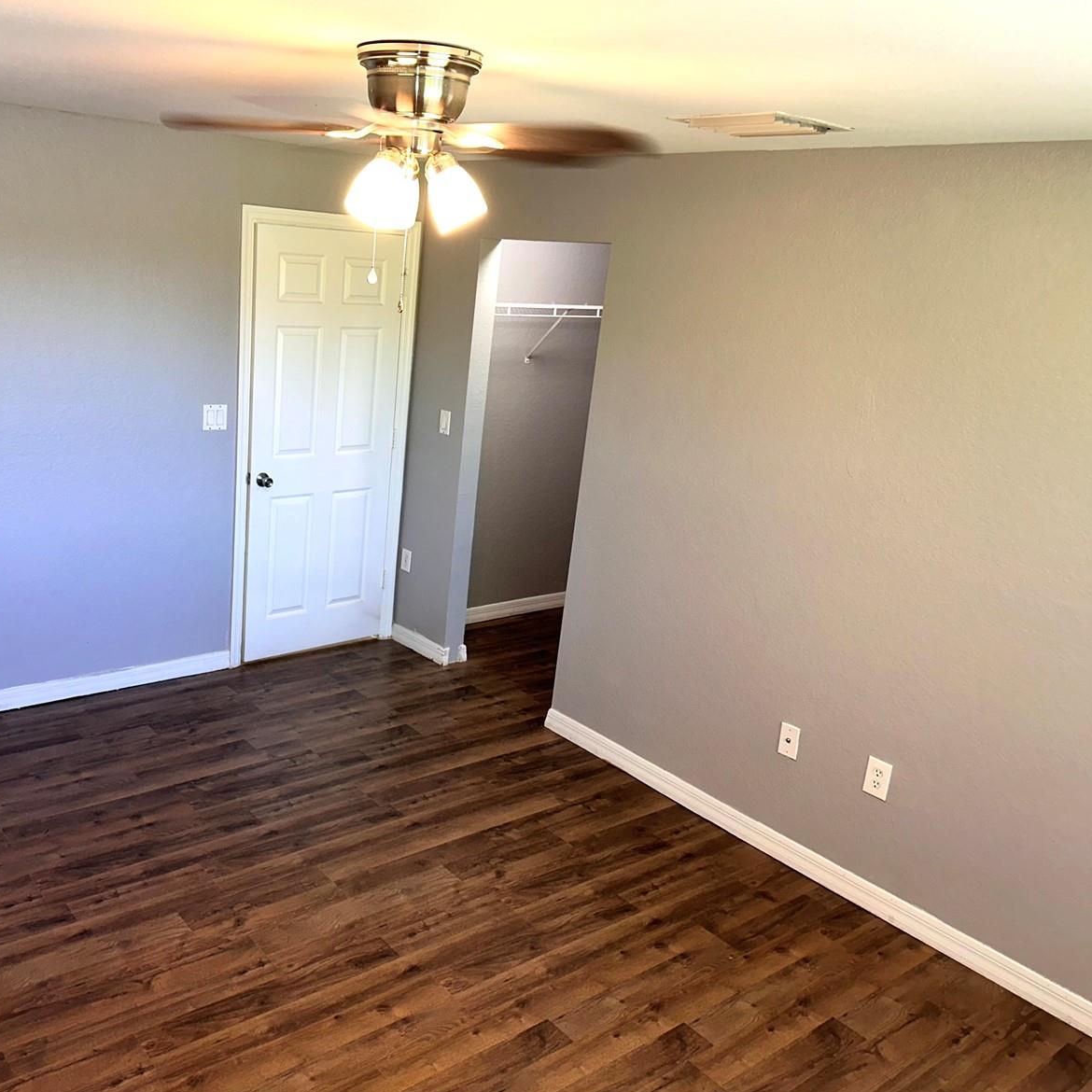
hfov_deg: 54.8
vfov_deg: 55.6
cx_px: 392
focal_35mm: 29
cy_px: 538
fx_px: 1035
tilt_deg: -15.3
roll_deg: -4.3
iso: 80
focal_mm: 6.86
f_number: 1.78
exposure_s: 1/30
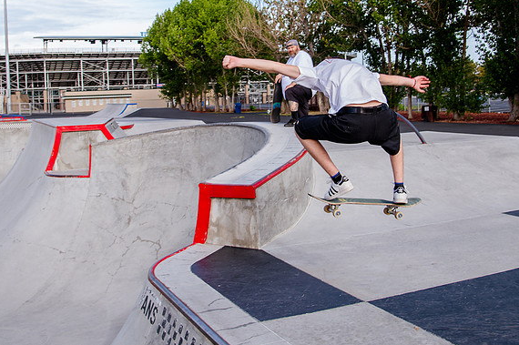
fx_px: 605
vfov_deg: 31.5
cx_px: 271
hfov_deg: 46.4
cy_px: 104
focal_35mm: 42
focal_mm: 24
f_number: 5
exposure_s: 1/400
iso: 200
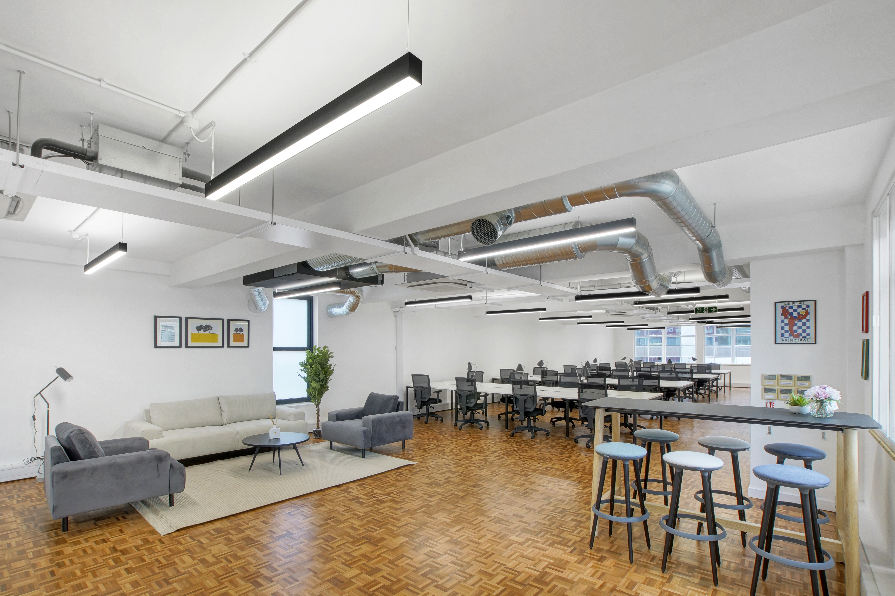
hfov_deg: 95.0
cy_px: 298
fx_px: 410
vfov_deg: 72.1
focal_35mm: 16
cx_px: 448
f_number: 10
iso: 400
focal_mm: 11
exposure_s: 1/13
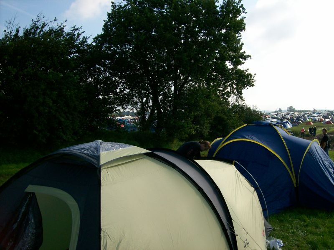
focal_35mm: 36
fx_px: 347
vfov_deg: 39.6
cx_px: 167
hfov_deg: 51.4
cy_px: 125
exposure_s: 1/658
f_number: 4.8
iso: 80
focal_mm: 6
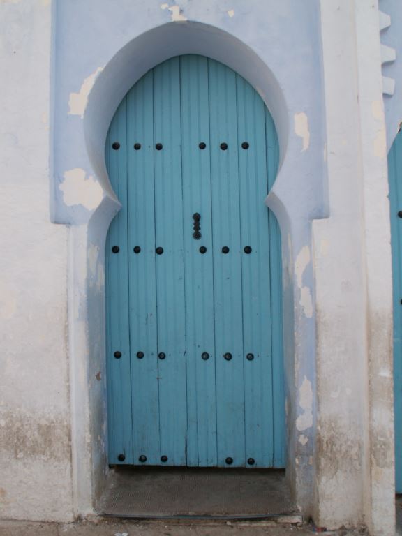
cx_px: 201
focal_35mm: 35
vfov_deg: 52.6
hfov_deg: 40.7
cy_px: 268
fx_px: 542
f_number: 7.1
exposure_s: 1/50
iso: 50
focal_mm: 5.86
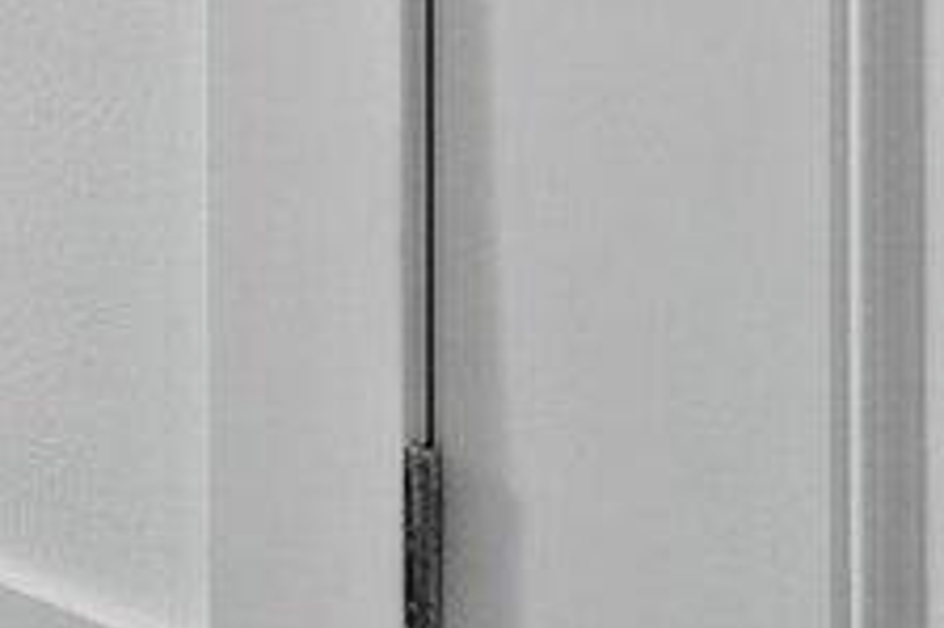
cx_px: -2162
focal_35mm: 103
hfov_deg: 10.3
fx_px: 2699
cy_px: -1083
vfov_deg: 10.5
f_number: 9
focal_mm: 10
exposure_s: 1.6
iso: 100
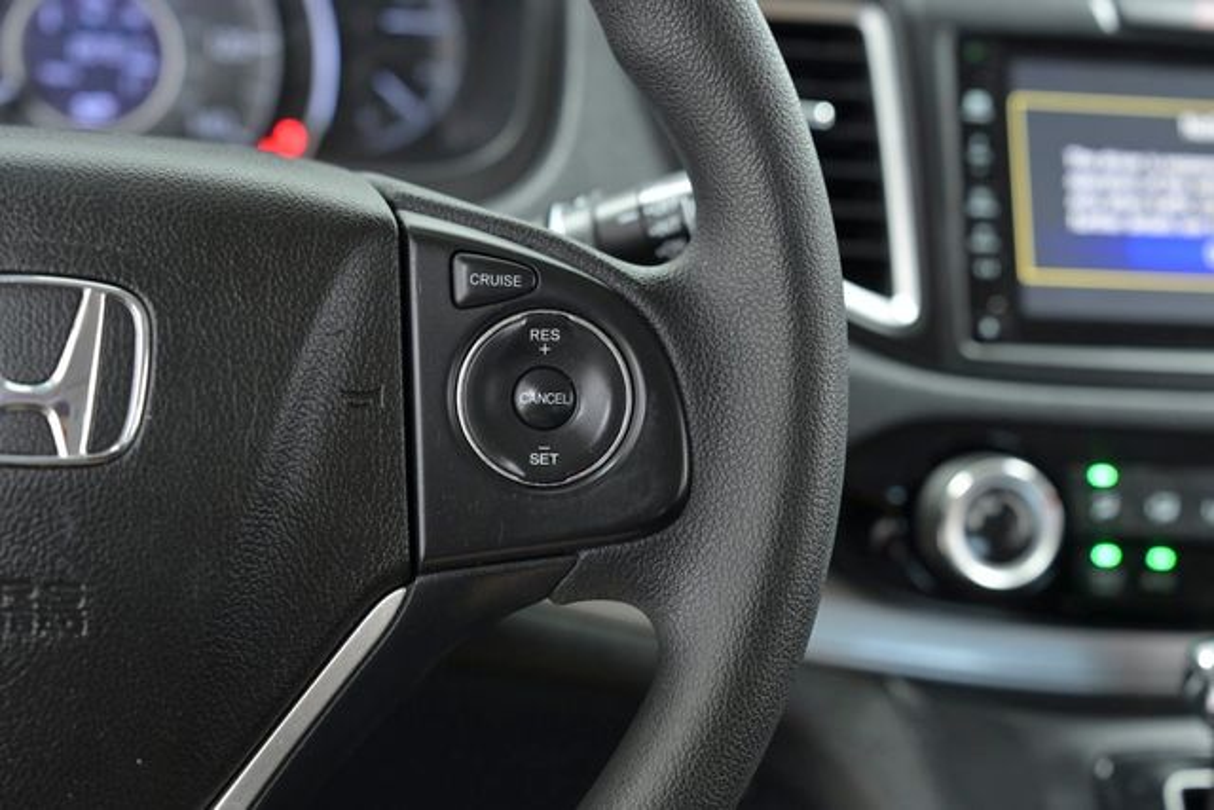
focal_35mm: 57
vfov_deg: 23.8
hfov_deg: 35.0
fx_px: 1922
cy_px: 405
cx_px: 607
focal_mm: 57
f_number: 4
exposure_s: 1/125
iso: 2000
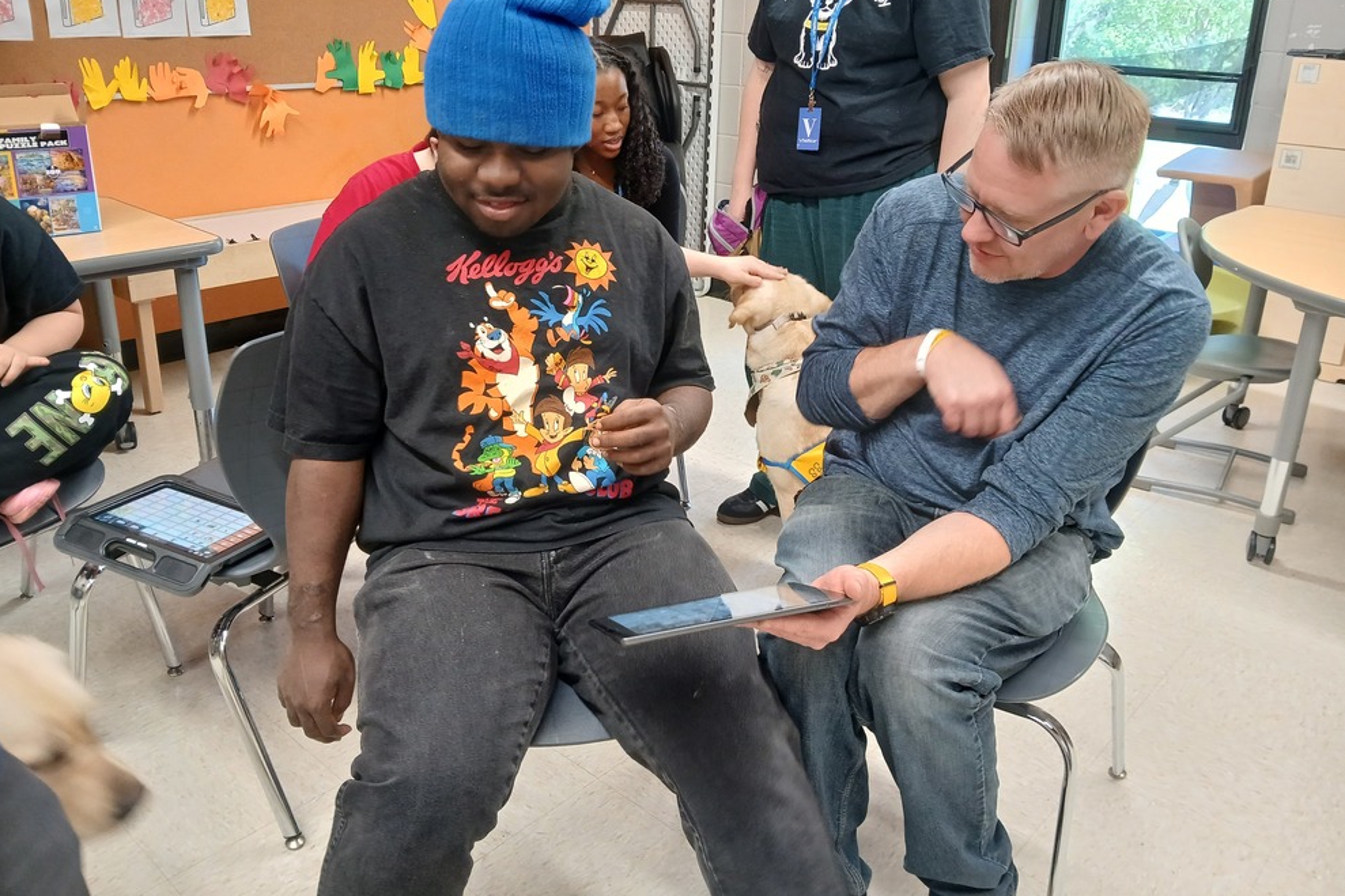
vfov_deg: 46.3
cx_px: 669
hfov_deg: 65.5
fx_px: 1046
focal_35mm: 28
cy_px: 396
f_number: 1.8
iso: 250
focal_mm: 3.98
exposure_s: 1/40
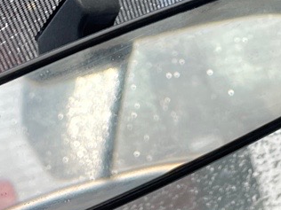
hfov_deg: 12.5
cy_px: -177
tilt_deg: +15.2
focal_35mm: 158
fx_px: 1283
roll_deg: +18.5
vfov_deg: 9.0
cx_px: 206
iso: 32
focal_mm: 4.2
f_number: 1.6
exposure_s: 1/121
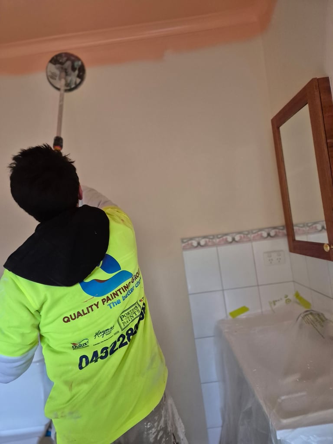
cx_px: 166
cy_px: 222
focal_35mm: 23
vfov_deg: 73.9
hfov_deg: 58.9
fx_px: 295
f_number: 1.8
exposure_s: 1/100
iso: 800
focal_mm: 5.4
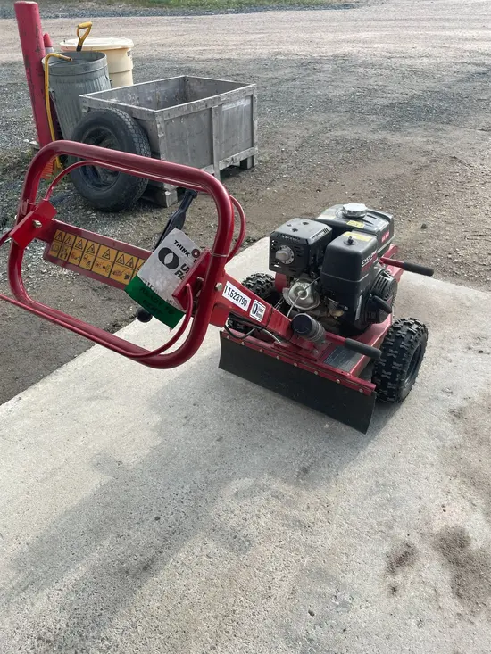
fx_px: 492
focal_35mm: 26
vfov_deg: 67.3
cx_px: 246
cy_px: 327
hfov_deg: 53.1
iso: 32
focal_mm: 4.2
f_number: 1.6
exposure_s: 1/1416
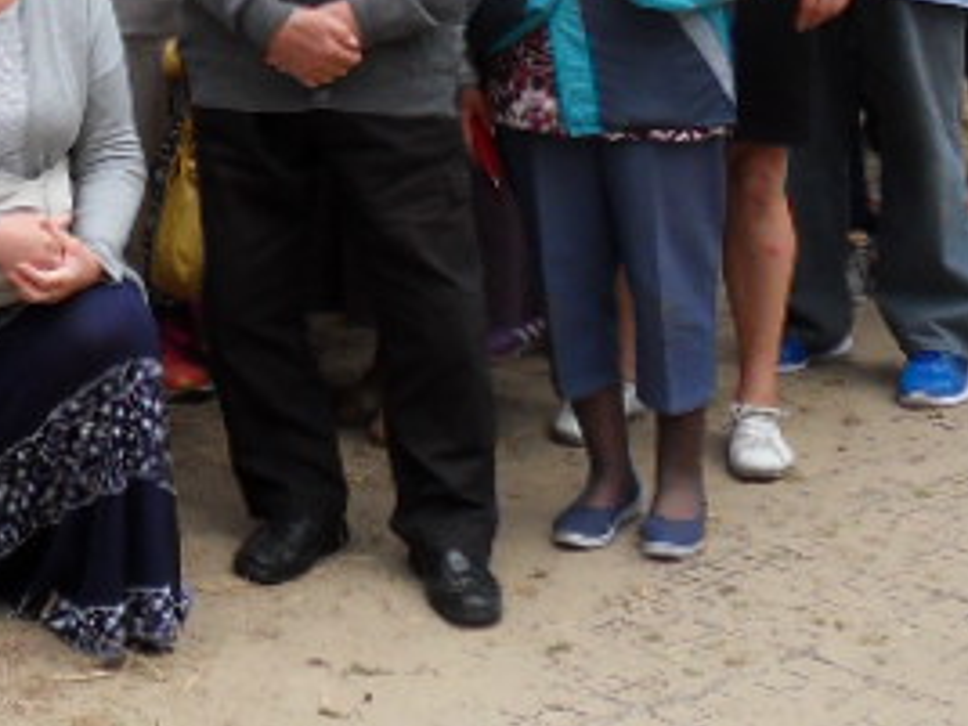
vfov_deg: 13.6
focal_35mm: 103
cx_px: -289
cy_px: -343
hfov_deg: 17.8
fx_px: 2880
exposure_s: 1/250
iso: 80
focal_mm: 4.7
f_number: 3.5
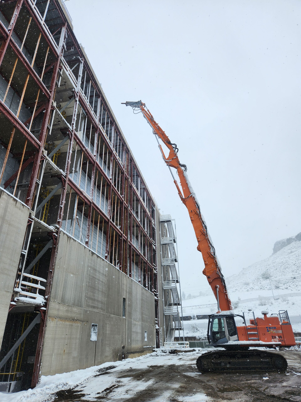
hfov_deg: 58.9
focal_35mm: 23
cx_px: 150
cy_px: 201
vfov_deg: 73.9
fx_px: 267
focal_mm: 5.4
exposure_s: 1/1521
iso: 20
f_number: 1.8
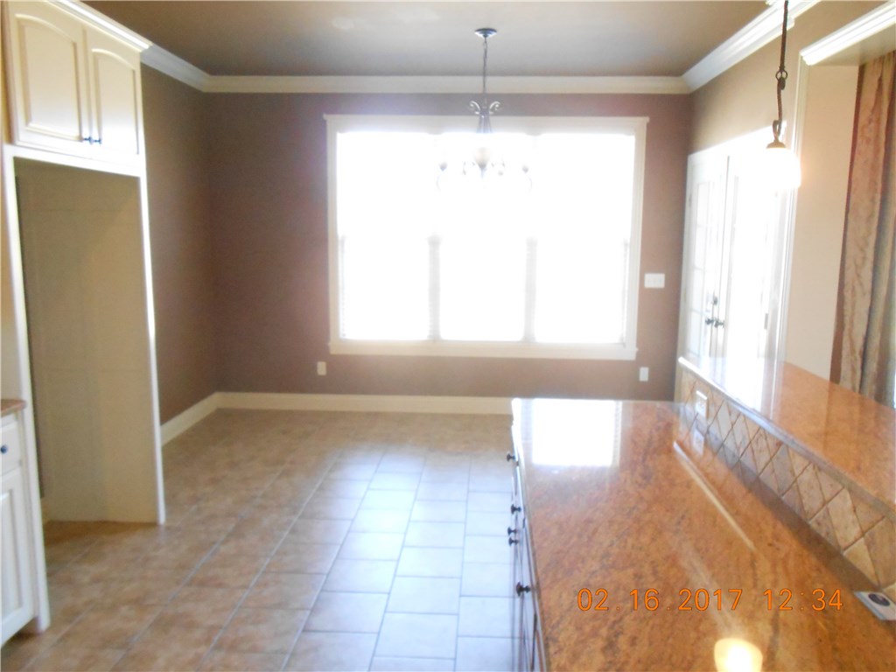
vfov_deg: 53.1
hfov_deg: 67.3
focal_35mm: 26
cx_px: 448
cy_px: 336
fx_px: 673
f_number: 3.5
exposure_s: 1/40
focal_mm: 4.6
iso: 800
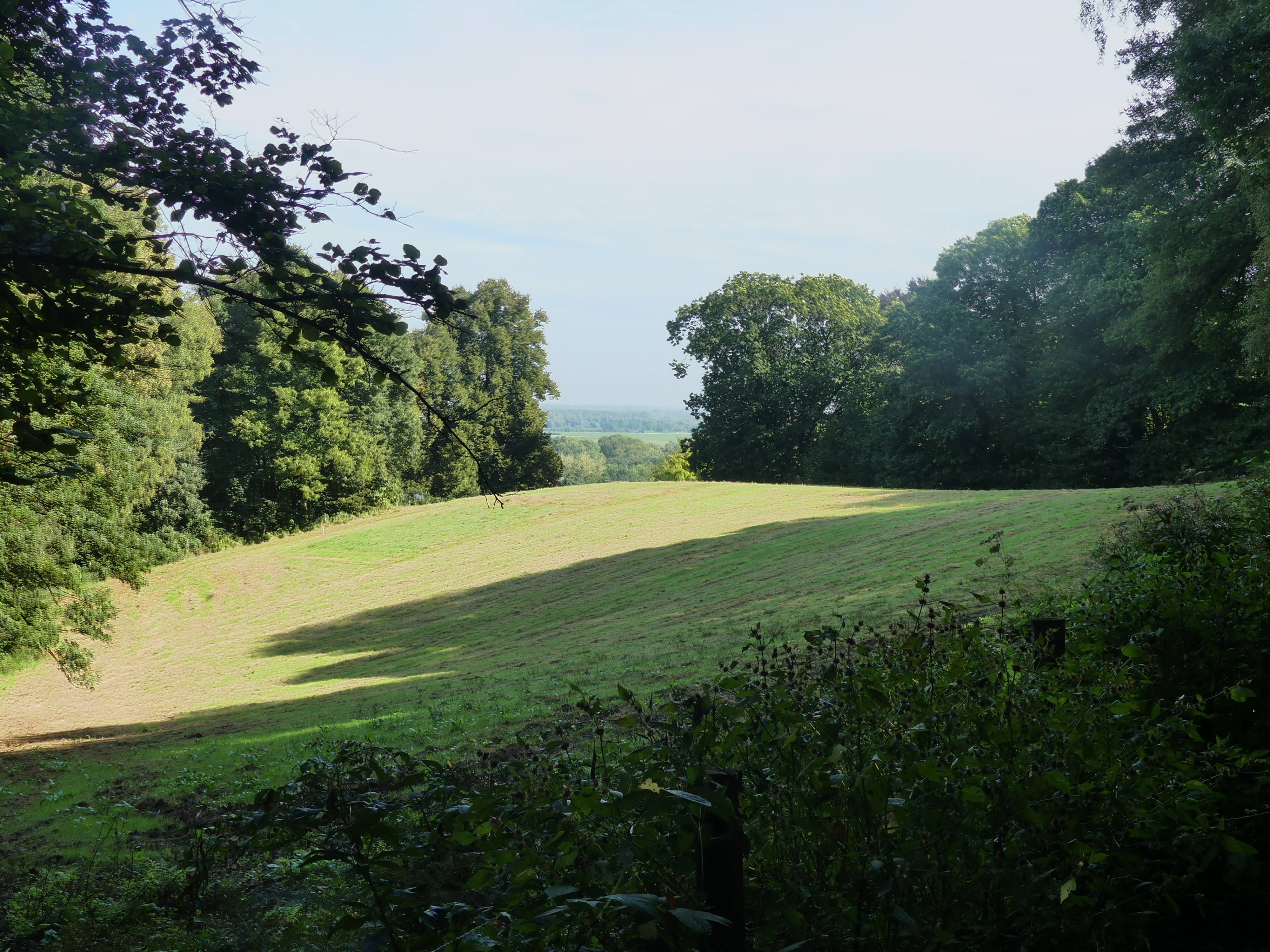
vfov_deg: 35.1
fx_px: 1504
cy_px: 476
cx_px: 635
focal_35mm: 41
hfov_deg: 45.8
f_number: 4
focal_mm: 7.1
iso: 100
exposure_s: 1/400
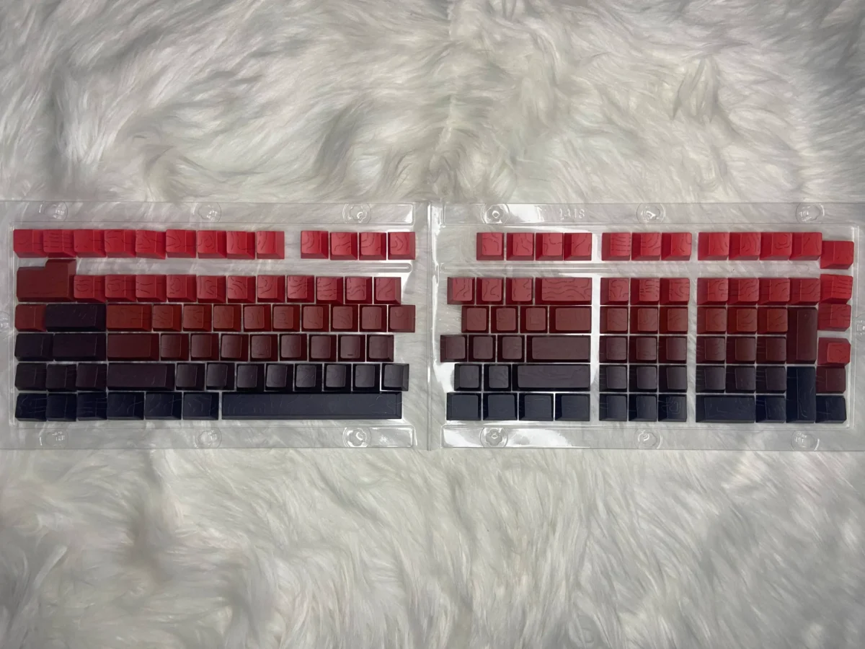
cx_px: 432
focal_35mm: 26
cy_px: 324
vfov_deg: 53.1
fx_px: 650
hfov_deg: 67.3
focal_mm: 4.25
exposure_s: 1/99
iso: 125
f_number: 1.8
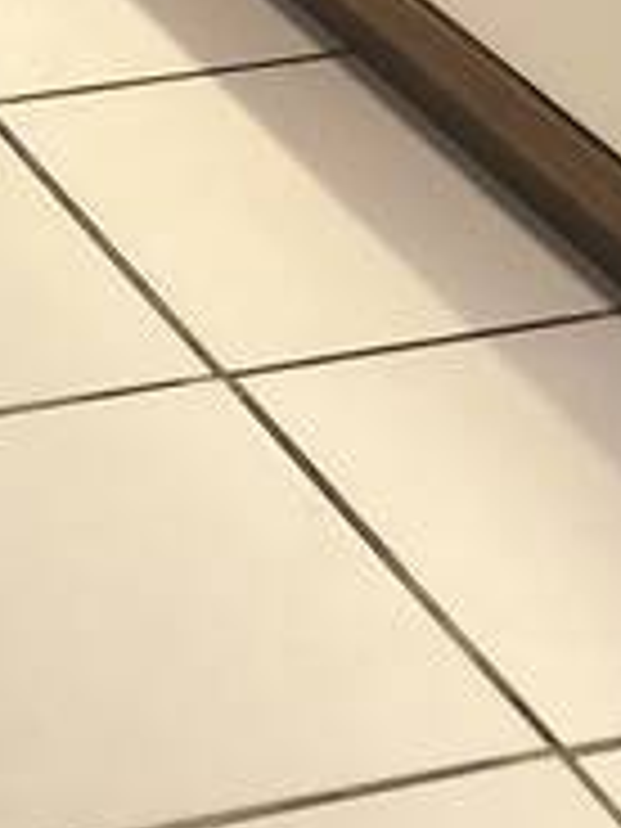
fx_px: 3923
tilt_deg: -5.2
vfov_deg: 10.2
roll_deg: +1.3
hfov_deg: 8.8
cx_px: -378
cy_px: -1260
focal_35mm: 164
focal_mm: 4
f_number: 1.8
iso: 50
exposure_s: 1/15
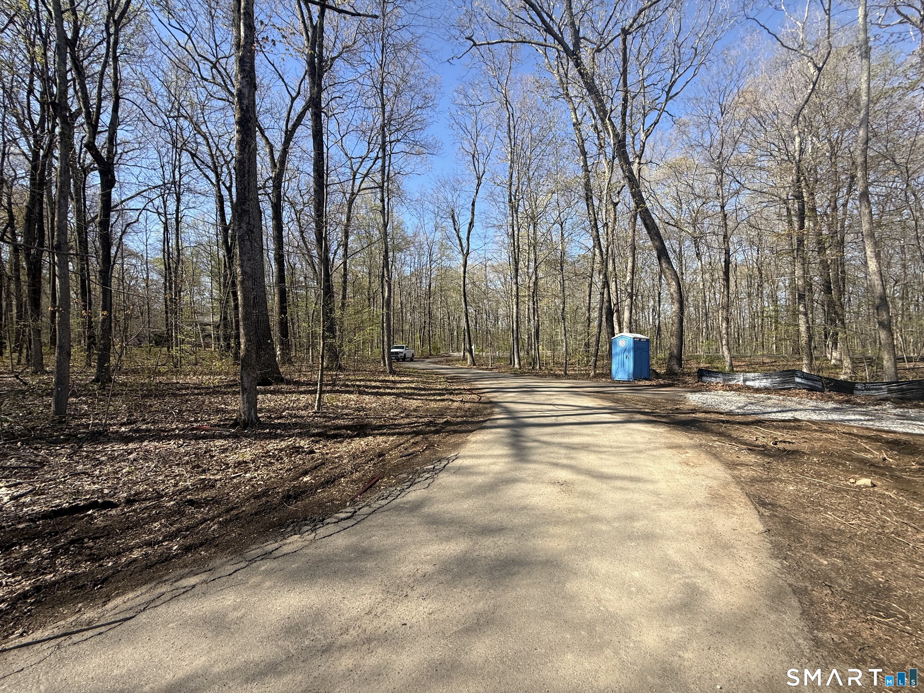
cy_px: 346
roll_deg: +1.3
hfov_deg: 102.1
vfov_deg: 85.7
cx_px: 462
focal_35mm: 14
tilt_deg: -1.5
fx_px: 374
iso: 50
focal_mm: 2.22
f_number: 2.2
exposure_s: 1/760
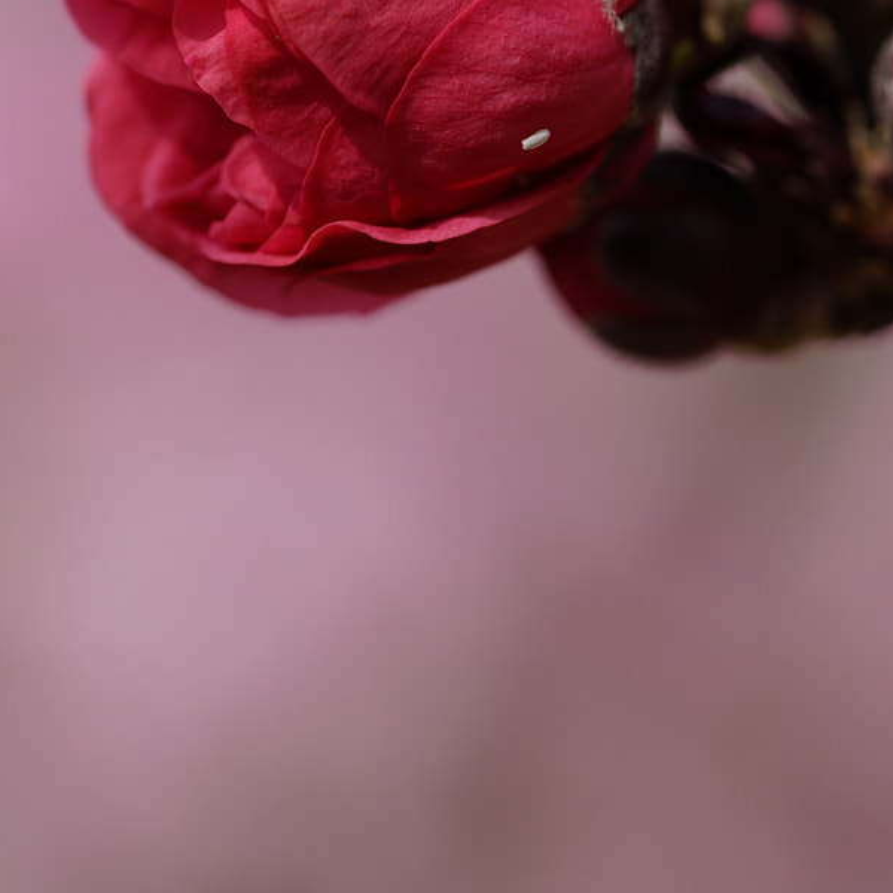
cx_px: 432
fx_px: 5954
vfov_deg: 8.6
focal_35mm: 204
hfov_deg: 8.6
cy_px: 274
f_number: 5.6
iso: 100
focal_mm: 90
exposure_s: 1/400
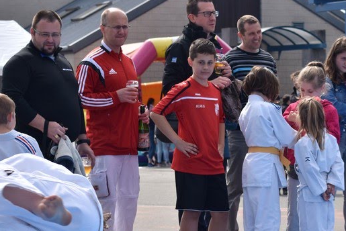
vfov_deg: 9.2
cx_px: 106
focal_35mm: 149
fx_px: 1433
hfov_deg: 13.7
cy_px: 221
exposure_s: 1/500
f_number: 5.6
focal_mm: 50
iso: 100
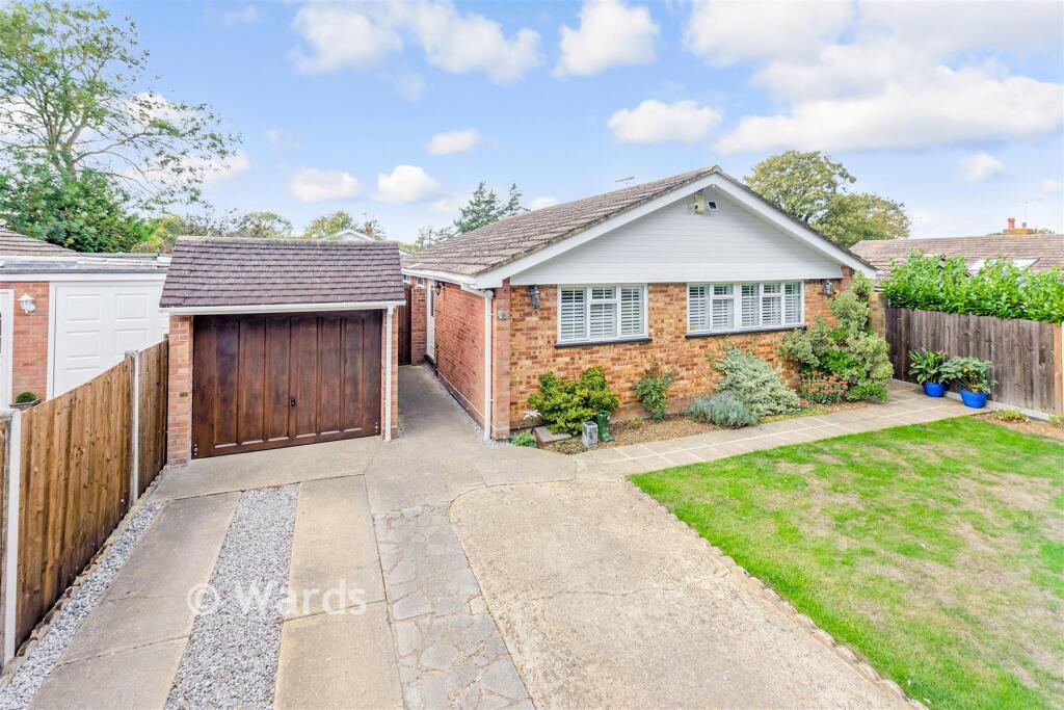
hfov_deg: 104.2
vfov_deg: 81.2
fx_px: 414
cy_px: 355
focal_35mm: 14
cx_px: 532
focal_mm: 14
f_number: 8
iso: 100
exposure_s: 1/125
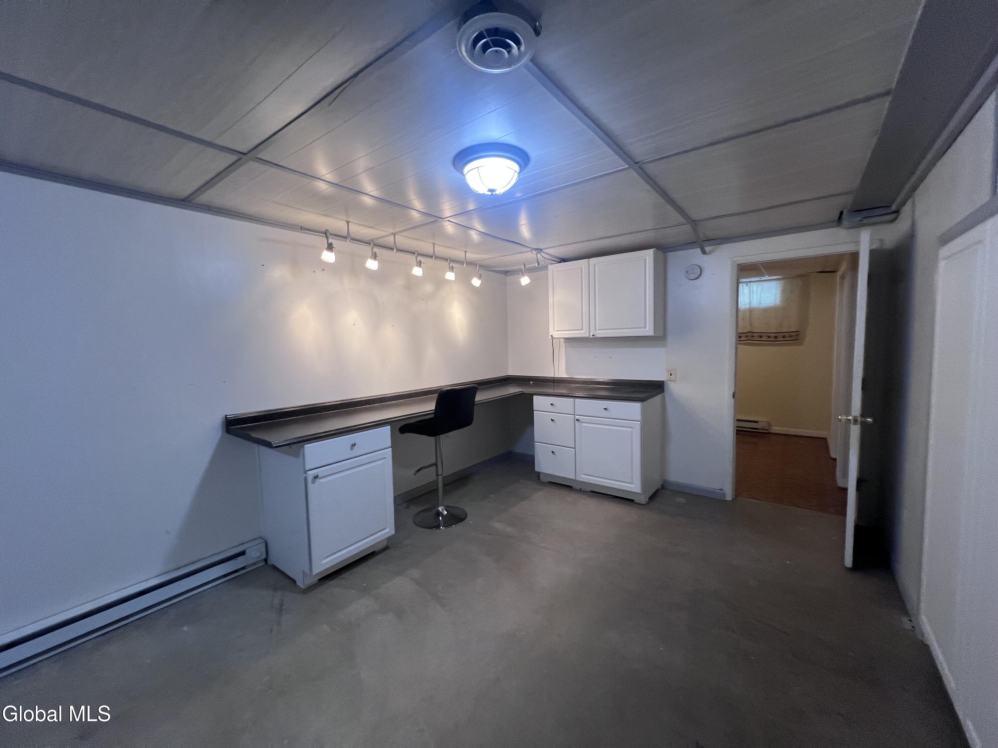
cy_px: 374
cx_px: 499
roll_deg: +2.2
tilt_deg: -4.0
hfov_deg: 106.2
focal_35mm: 13
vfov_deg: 89.9
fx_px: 375
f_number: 1.8
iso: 200
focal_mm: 1.57
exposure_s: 1/120
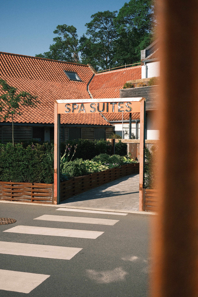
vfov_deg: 47.4
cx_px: 99
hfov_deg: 32.6
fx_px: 338
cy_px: 148
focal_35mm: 41
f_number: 2.8
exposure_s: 1/1600
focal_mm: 27
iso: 125
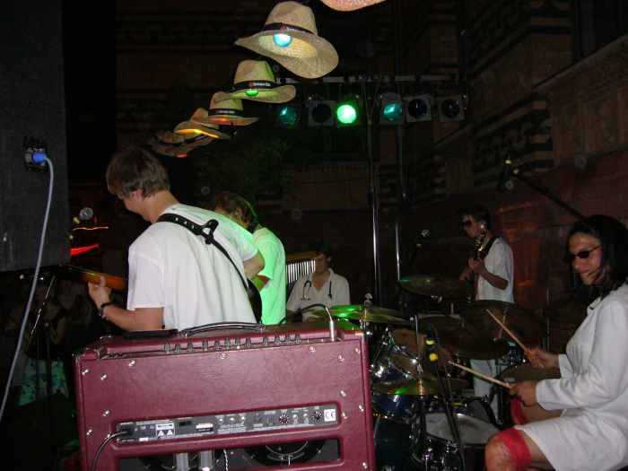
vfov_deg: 40.7
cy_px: 236
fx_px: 635
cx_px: 314
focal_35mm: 35
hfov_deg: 52.6
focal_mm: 5.8
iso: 200
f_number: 2.8
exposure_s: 1/60
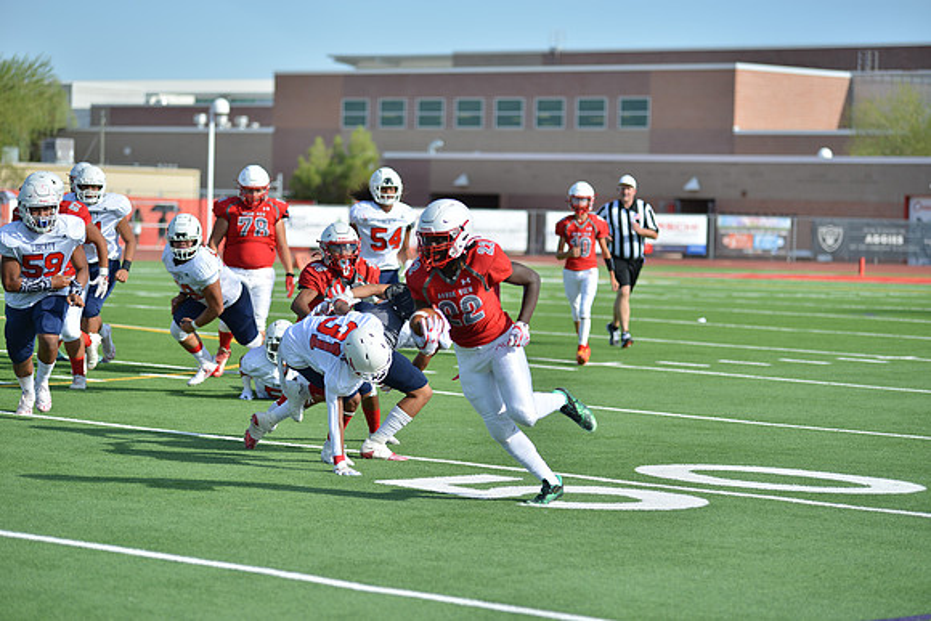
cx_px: 466
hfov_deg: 16.8
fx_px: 3156
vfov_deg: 11.2
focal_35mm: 122
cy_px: 310
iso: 100
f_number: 2.8
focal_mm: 122
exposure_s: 1/1600
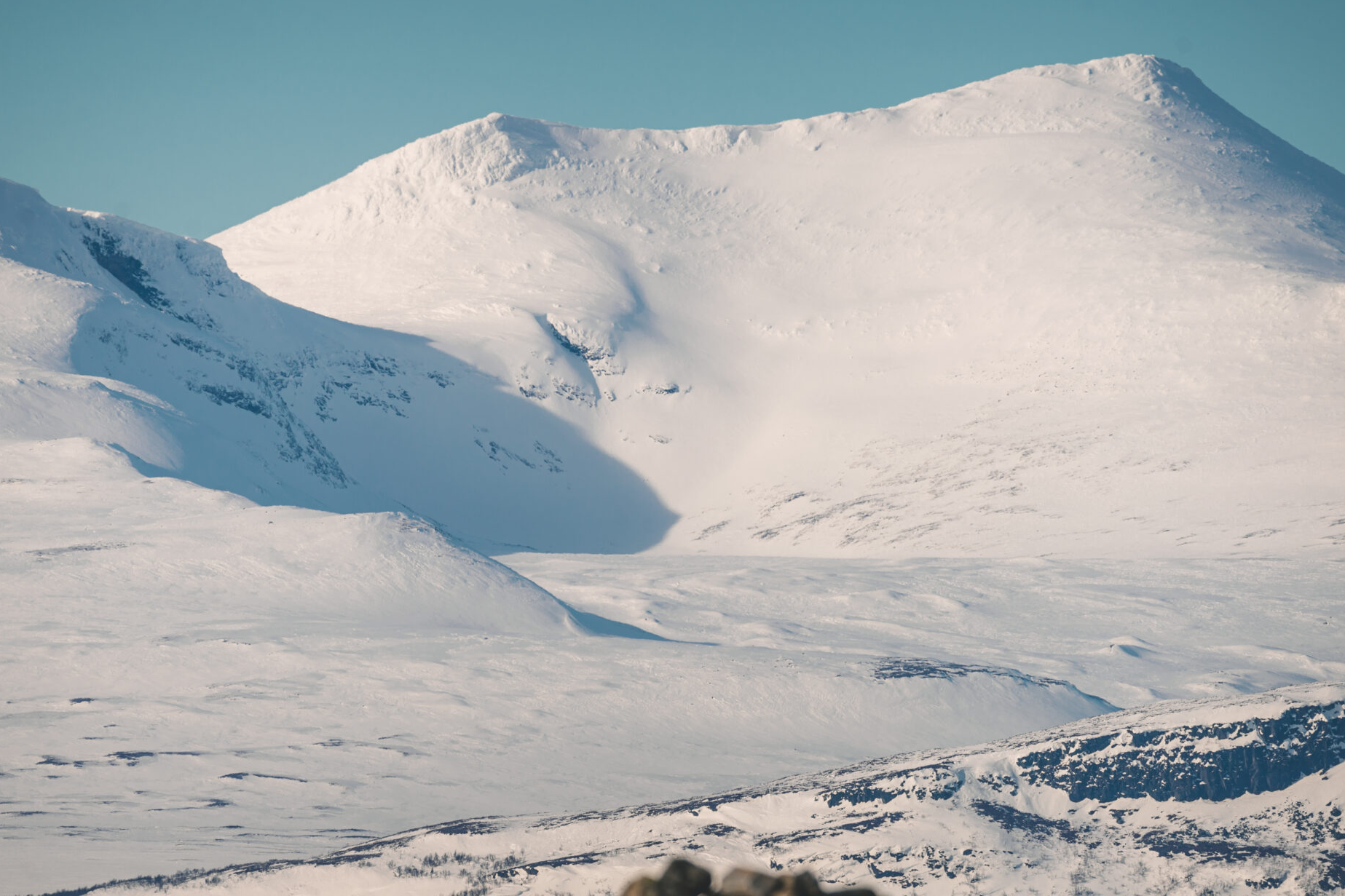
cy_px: 516
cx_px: 655
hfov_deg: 3.3
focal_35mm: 624
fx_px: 23310
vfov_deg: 2.2
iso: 100
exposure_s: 1/640
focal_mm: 450
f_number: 9
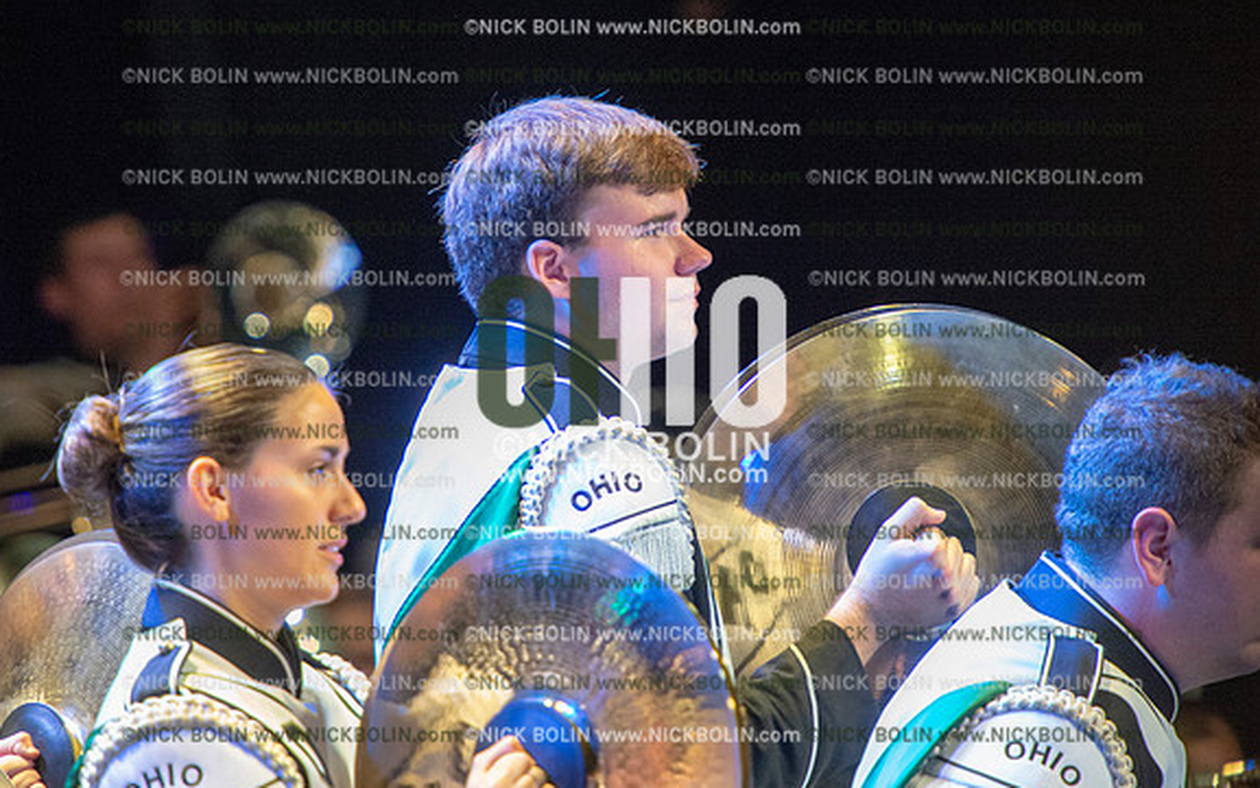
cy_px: 380
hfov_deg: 6.2
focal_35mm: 338
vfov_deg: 3.9
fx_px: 11610
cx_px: 631
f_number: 5.6
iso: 8000
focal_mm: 330
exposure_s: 1/320
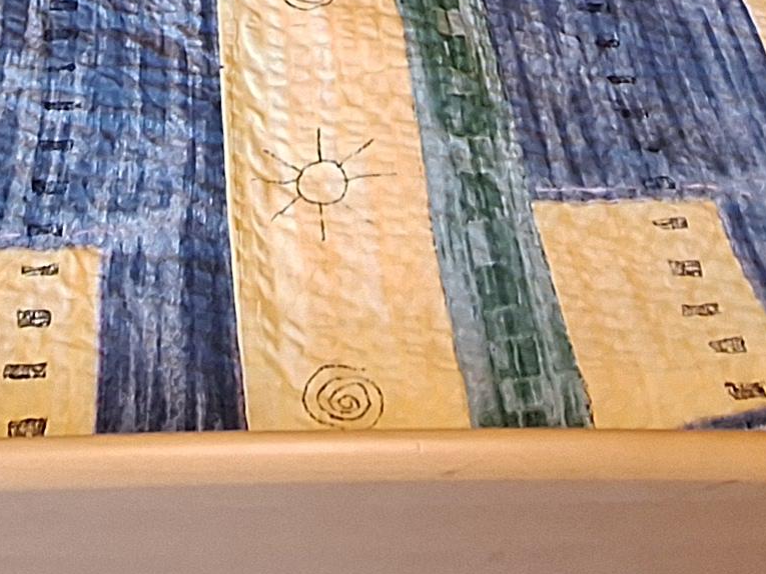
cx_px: 347
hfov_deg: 28.5
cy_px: -324
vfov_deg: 18.7
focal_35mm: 68
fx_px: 1505
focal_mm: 1.74
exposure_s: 1/25
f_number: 2.2
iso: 320
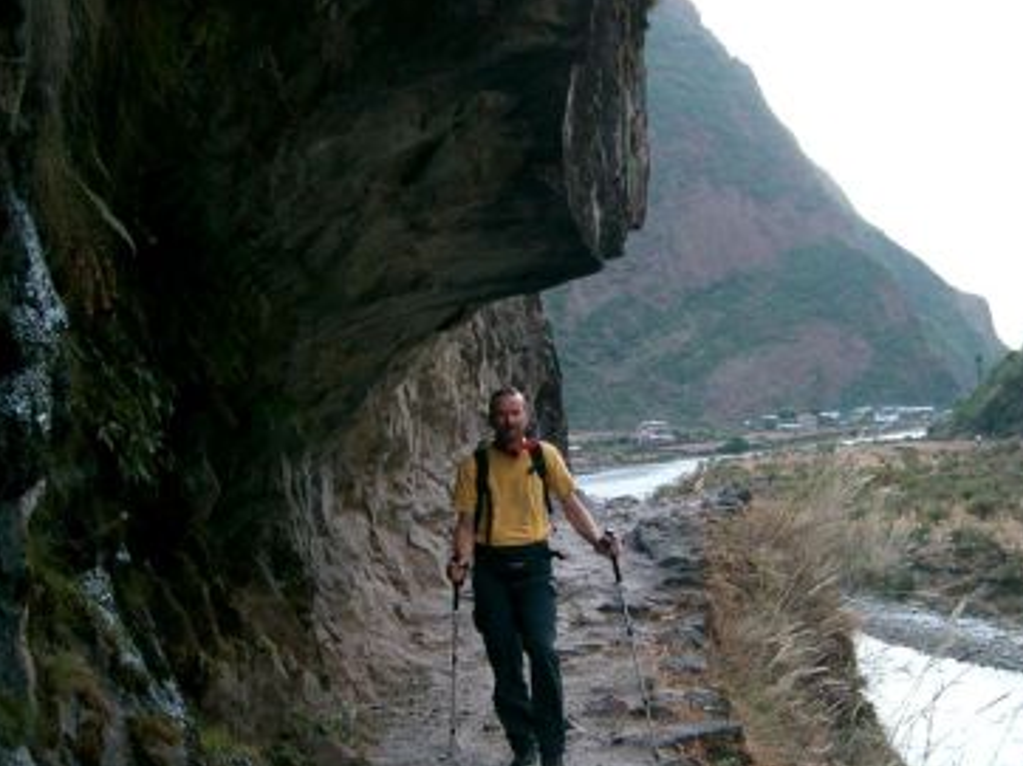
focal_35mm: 46
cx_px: 584
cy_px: 430
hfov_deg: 41.2
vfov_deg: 31.4
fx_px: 1359
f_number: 2.8
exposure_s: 1/80
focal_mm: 8
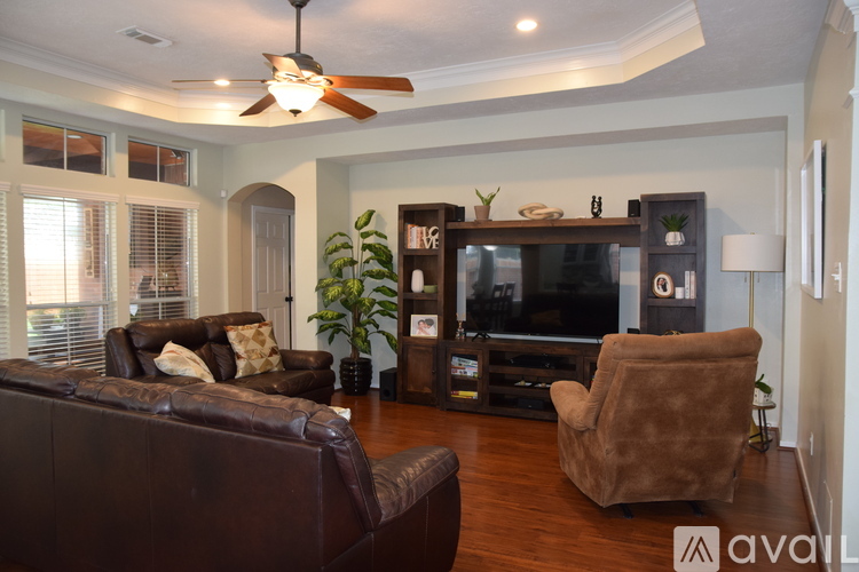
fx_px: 608
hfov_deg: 70.4
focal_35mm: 26
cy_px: 286
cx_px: 430
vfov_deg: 50.4
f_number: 4
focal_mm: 17
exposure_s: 1/60
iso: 800
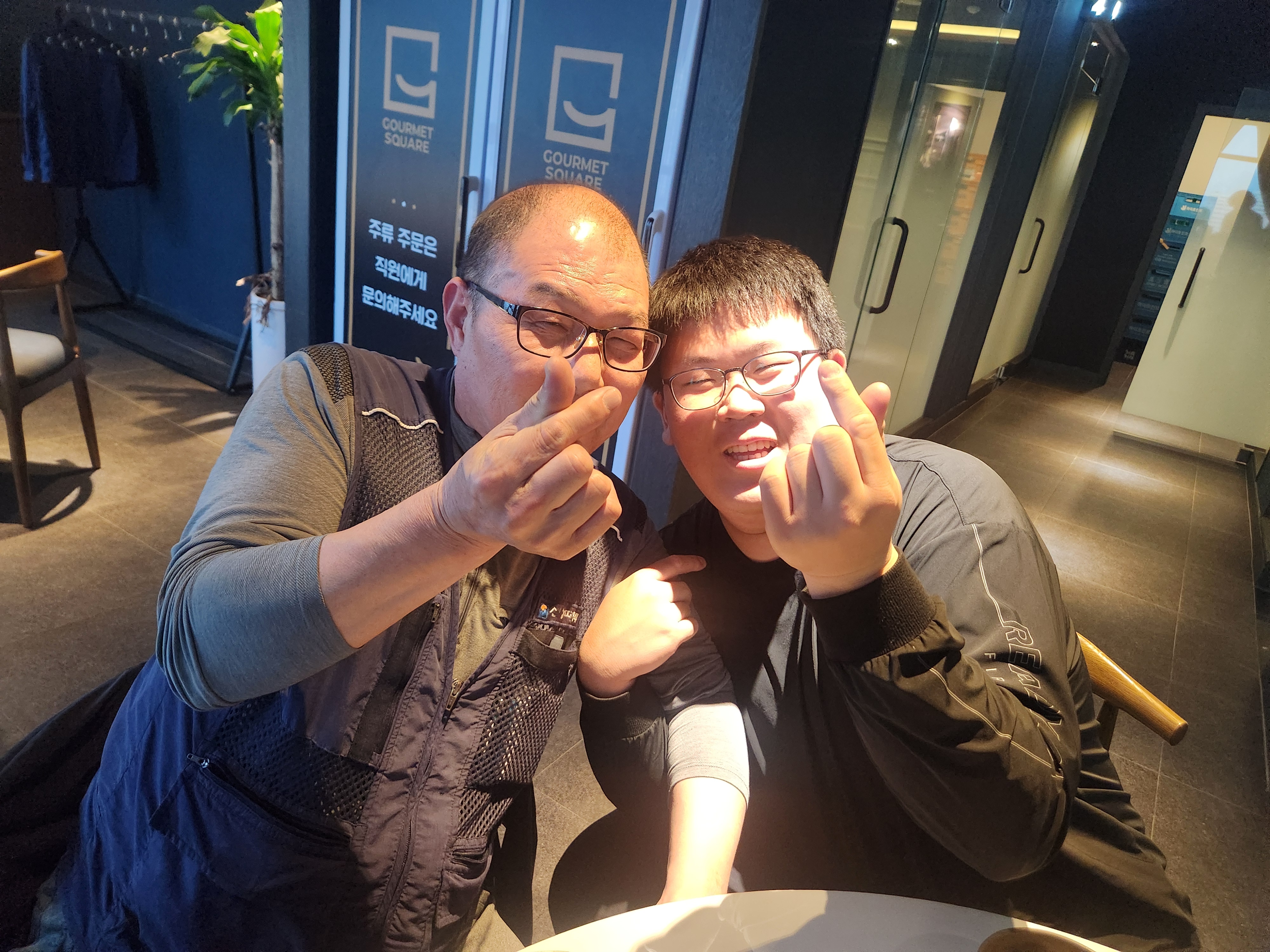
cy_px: 476
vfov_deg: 58.9
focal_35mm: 23
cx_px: 635
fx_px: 844
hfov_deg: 73.9
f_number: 1.8
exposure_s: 1/120
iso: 1000
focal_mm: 5.4
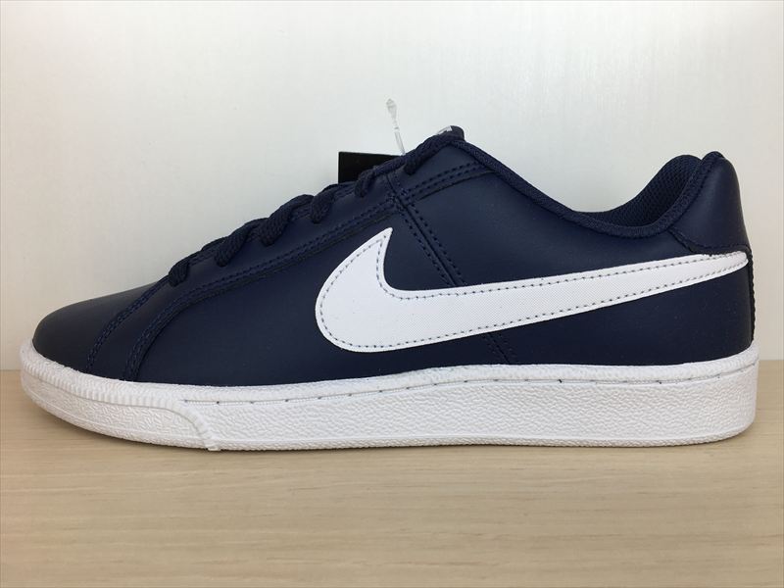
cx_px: 392
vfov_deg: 48.2
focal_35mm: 29
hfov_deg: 61.7
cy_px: 294
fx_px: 657
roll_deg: +1.0
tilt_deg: -9.0
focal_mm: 4.15
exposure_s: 1/153
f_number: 2.2
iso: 25
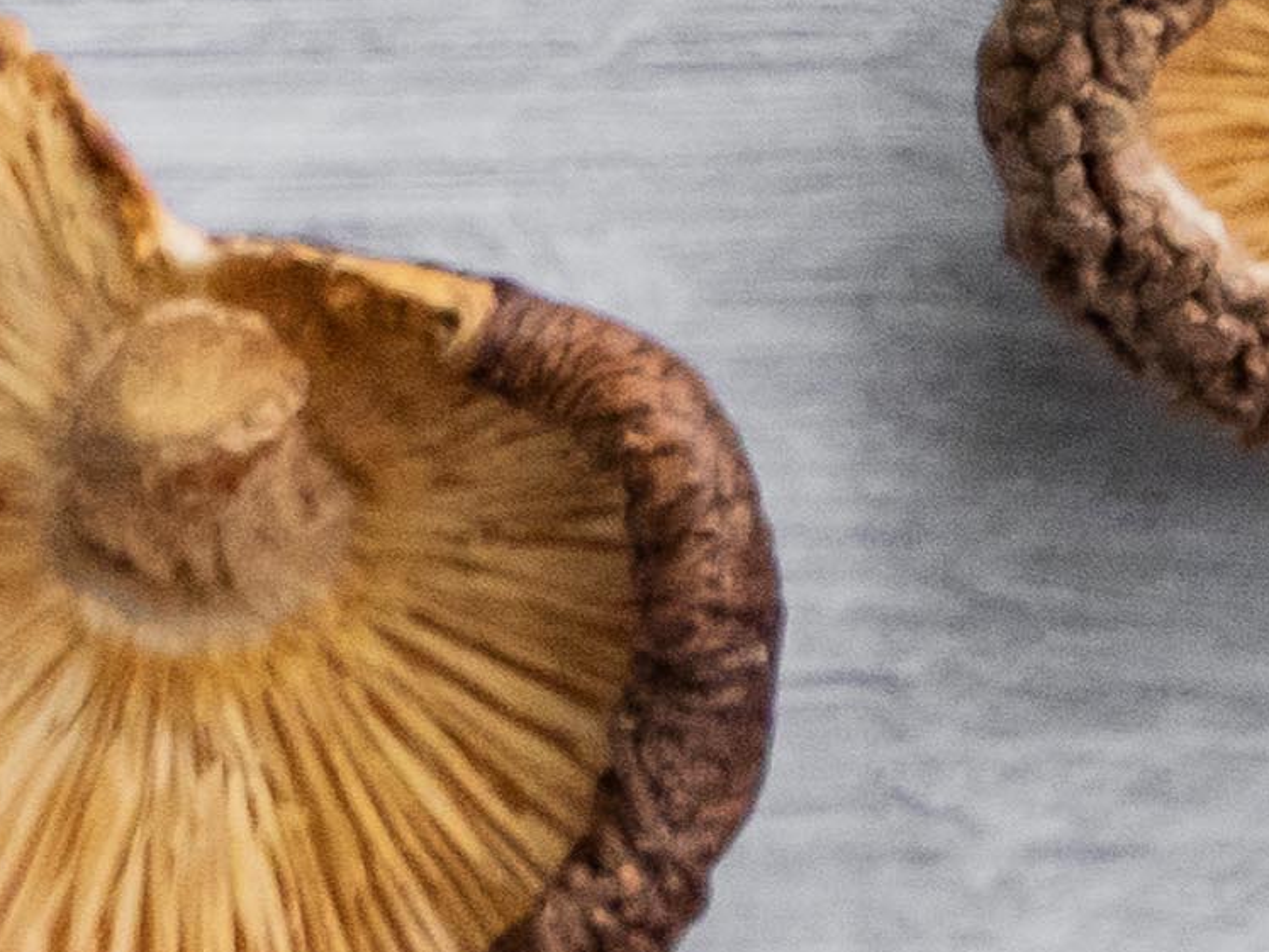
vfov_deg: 2.6
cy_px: 1548
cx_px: 4330
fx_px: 20653
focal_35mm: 563
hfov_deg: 3.4
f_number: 6.3
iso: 800
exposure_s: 1/60
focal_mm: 48.7
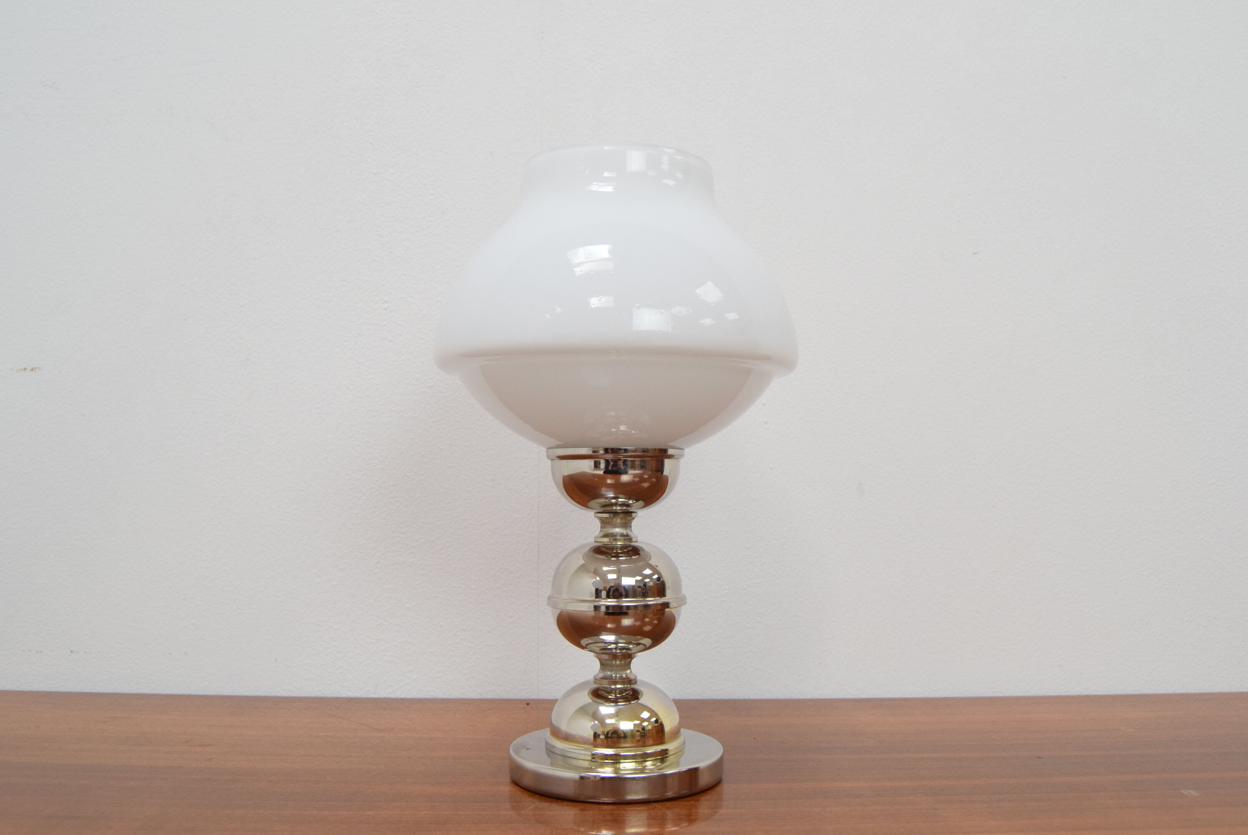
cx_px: 624
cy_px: 418
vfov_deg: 40.0
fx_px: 1145
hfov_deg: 57.2
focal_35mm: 33
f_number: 6.3
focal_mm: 22
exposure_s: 1/160
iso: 1600
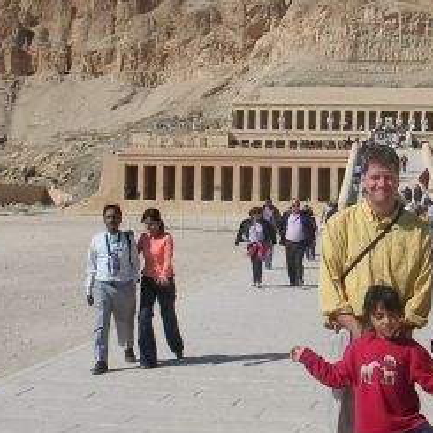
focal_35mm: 73
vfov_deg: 23.6
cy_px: 182
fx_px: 1033
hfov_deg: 23.4
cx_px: 335
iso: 50
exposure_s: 1/736
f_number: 5.6
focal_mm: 5.8
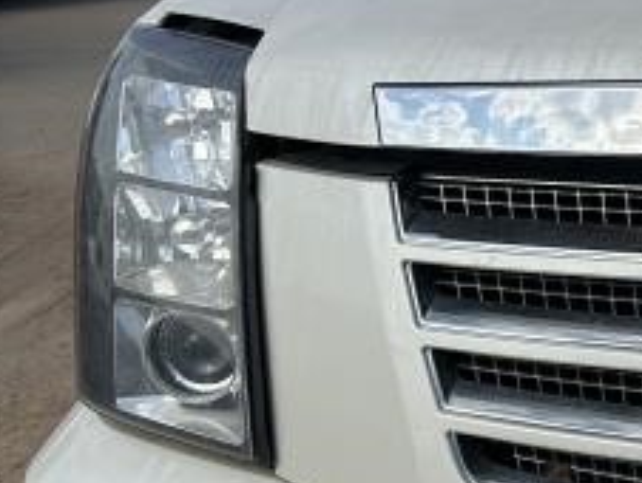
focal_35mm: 92
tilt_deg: -19.4
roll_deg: +0.0
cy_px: 321
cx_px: 1071
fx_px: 1708
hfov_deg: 18.0
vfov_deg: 16.1
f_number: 1.5
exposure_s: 1/4274
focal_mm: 5.7
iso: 50
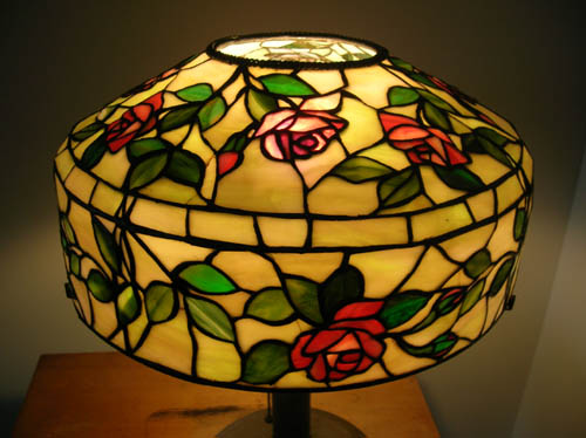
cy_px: 219
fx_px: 575
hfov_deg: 54.0
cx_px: 293
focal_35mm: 34
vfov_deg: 41.7
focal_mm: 5.7
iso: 50
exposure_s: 1/30.6
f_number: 2.9
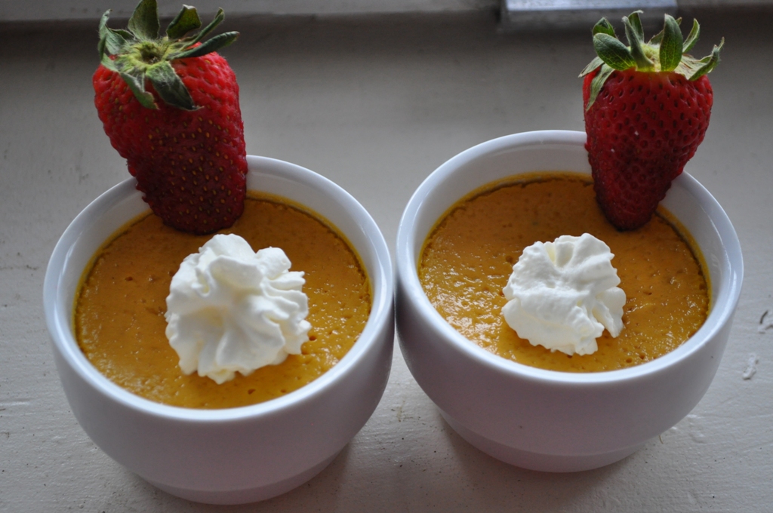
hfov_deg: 29.3
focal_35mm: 69
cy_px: 256
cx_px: 386
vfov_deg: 19.7
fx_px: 1480
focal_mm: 46
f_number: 5.3
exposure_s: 1/60
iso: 1000
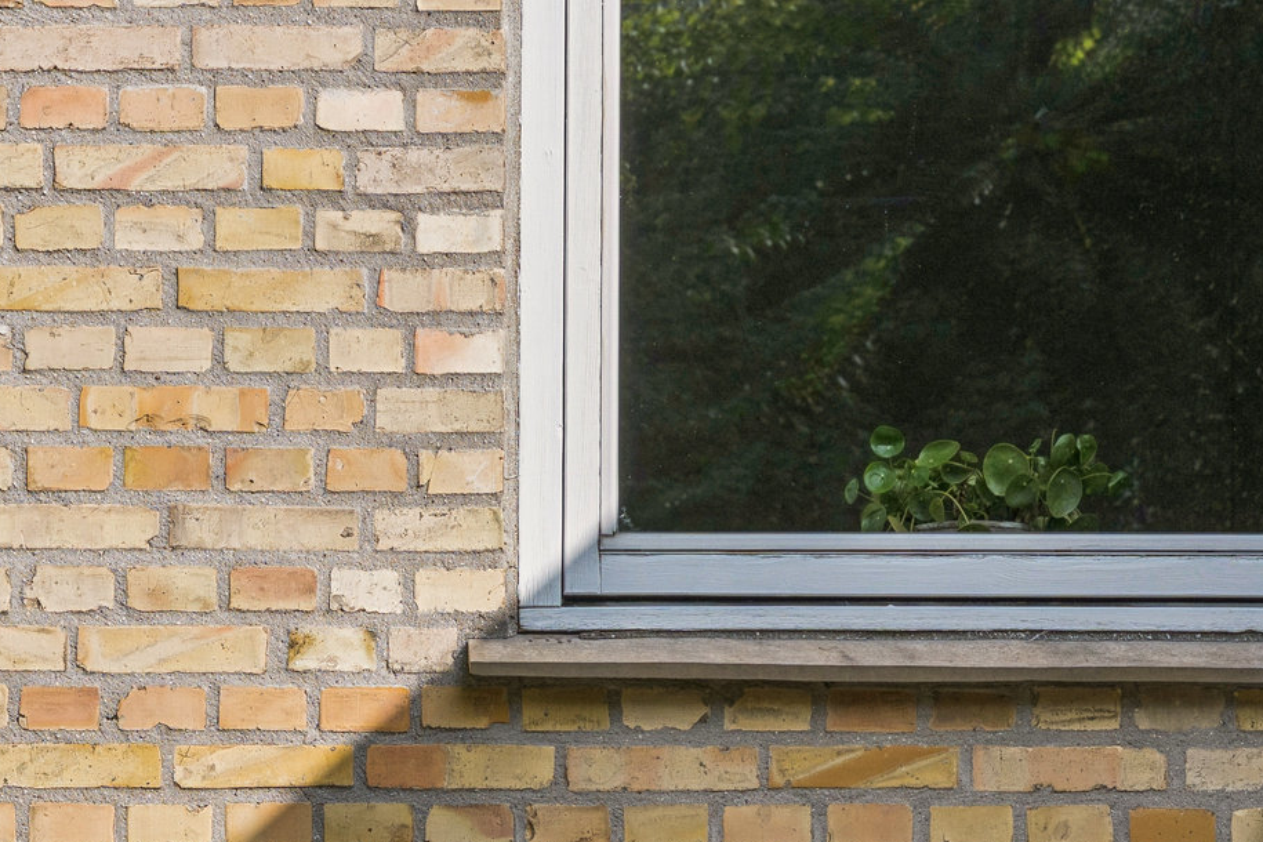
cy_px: 1358
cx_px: -4
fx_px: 6209
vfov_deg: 7.6
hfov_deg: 11.5
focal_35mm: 177
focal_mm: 54
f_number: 6.3
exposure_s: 1/500
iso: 160
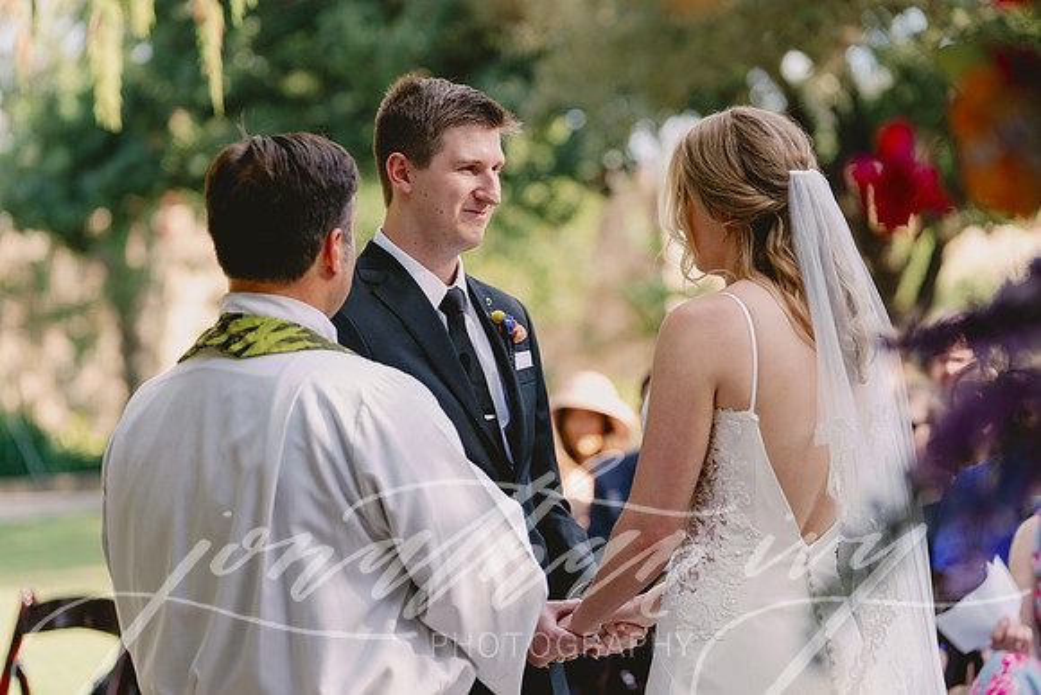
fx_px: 4049
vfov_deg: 9.8
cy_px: 348
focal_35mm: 140
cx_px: 520
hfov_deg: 14.7
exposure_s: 1/320
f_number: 3.5
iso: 200
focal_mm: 140
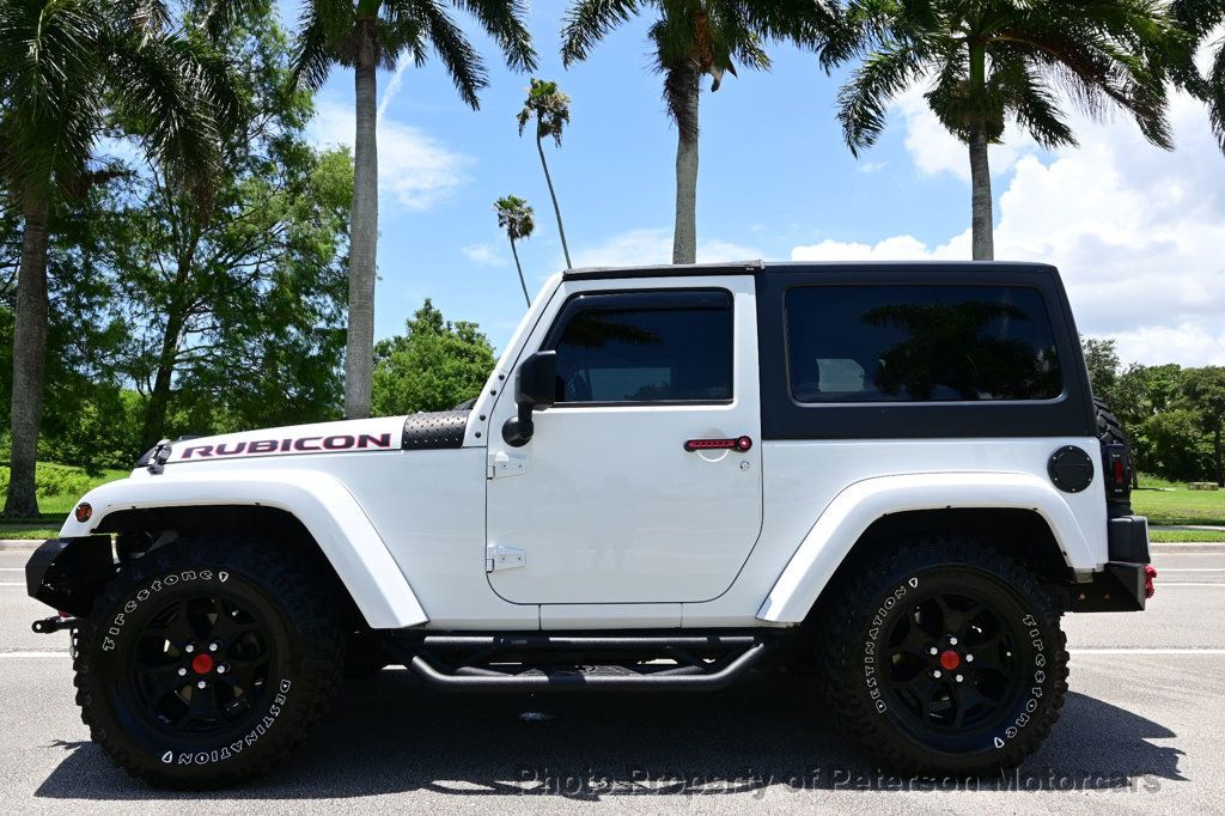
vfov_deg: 53.1
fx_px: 816
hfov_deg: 73.8
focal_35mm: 24
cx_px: 612
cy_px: 408
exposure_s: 1/200
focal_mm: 16
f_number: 7.1
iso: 100
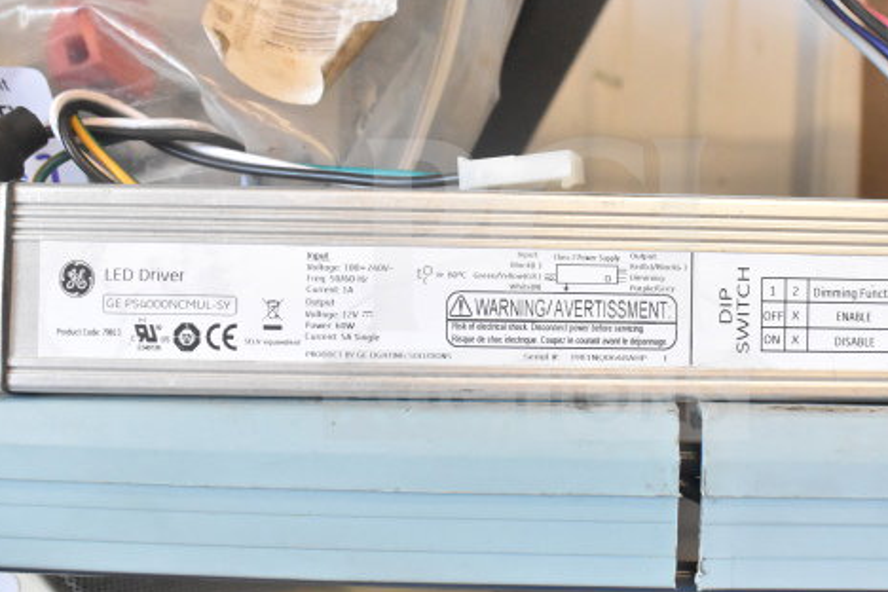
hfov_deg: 45.2
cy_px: 289
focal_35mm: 43
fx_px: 1061
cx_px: 535
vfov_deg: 31.2
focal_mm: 22
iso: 6400
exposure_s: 1/250
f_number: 8
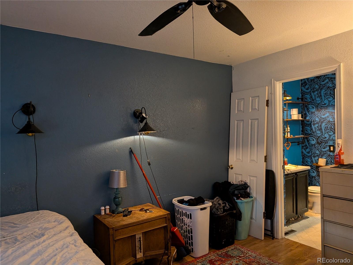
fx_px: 245
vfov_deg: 56.8
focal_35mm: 24
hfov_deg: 71.6
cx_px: 176
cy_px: 132
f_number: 1.7
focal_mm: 4.53
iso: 769
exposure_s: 1/60
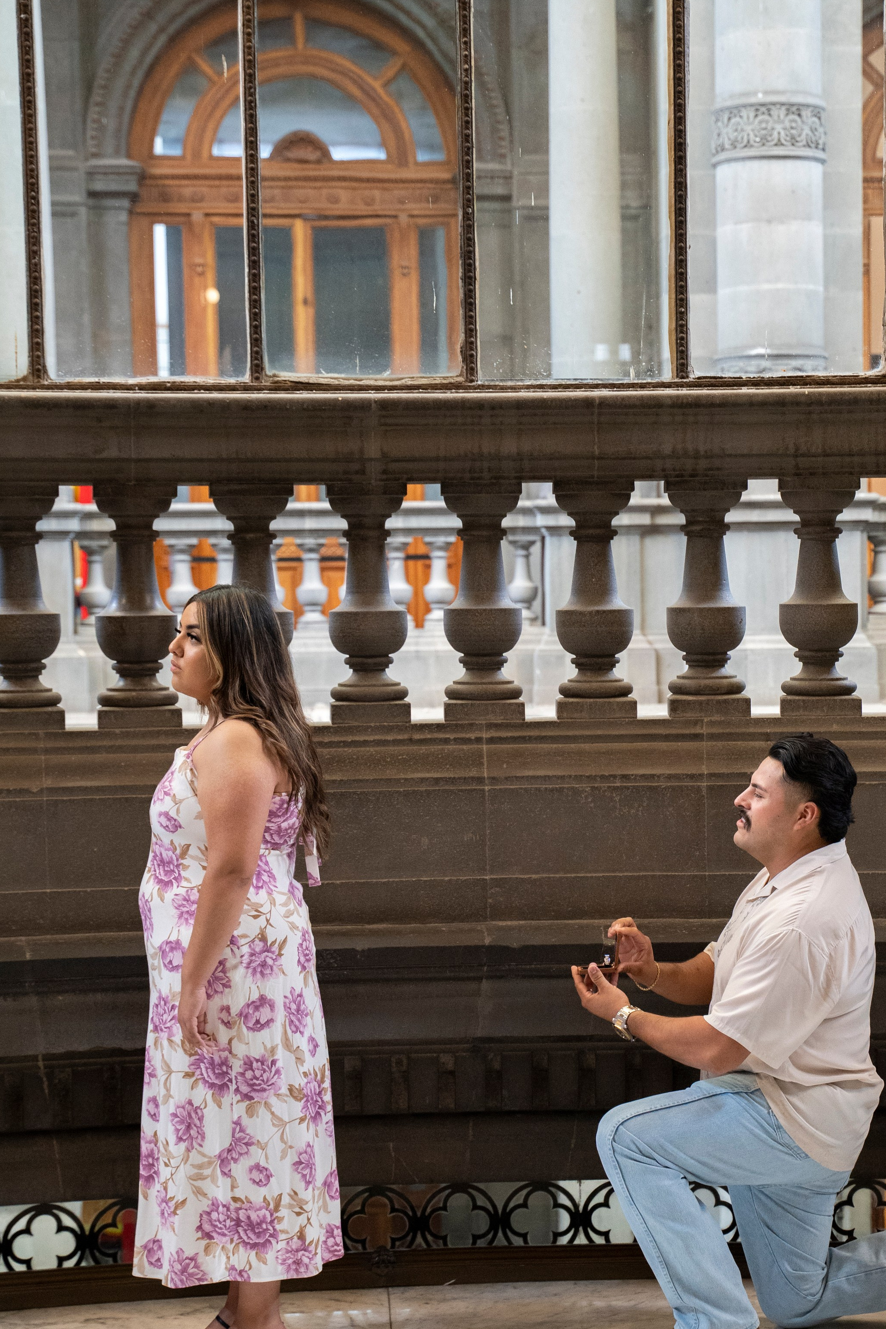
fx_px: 2805
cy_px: 729
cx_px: 582
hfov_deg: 17.9
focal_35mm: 76
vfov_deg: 26.6
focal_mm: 57
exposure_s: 1/160
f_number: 4
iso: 4000
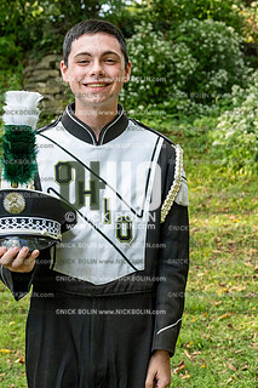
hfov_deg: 19.7
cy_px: 195
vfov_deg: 29.3
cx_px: 110
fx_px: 742
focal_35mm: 69
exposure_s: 1/640
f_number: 5.6
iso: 1000
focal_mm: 49
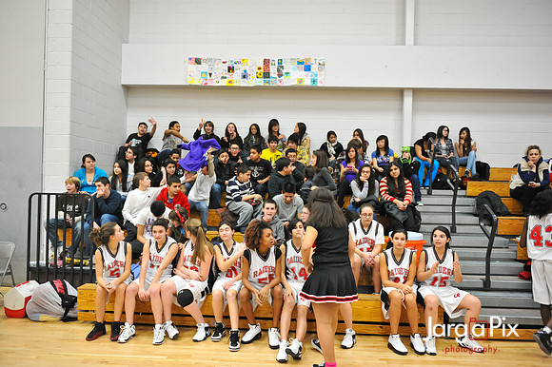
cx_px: 276
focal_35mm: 31
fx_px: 475
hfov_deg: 60.3
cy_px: 184
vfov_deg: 42.3
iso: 5000
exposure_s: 1/500
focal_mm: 31
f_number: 2.8
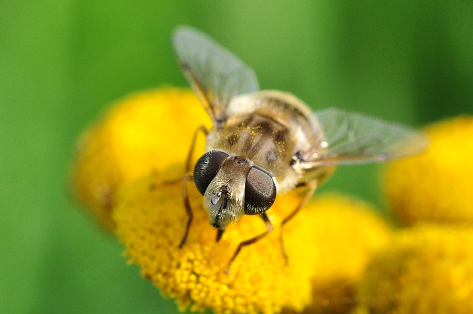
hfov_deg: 22.6
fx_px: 1181
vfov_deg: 15.2
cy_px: 157
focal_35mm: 90
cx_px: 236
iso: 320
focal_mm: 60
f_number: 10
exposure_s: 1/400
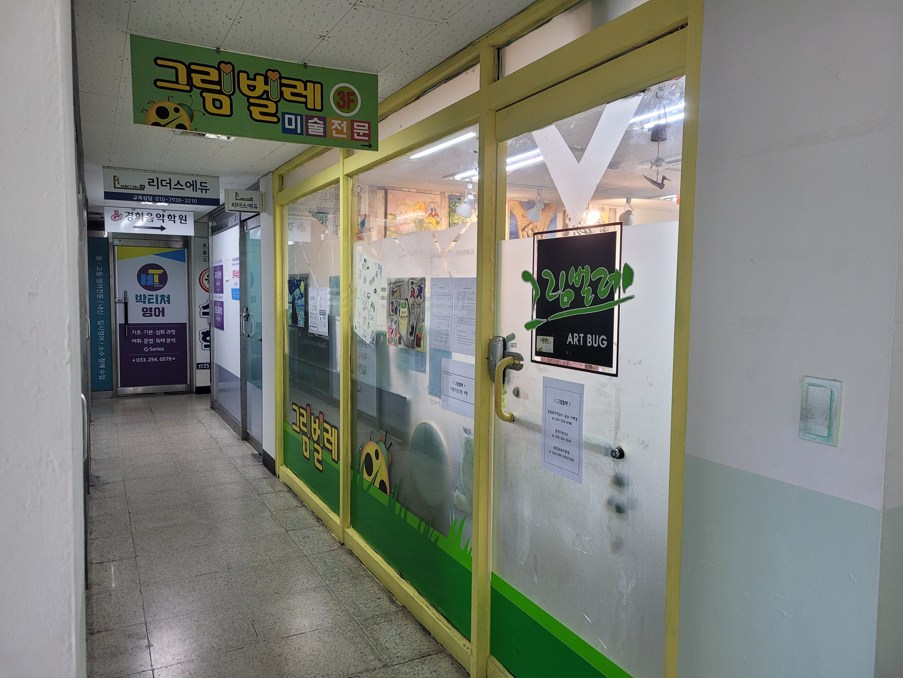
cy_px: 339
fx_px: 678
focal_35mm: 26
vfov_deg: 53.1
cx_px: 452
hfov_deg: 67.3
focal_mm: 5.4
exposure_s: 1/119
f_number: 1.8
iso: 200
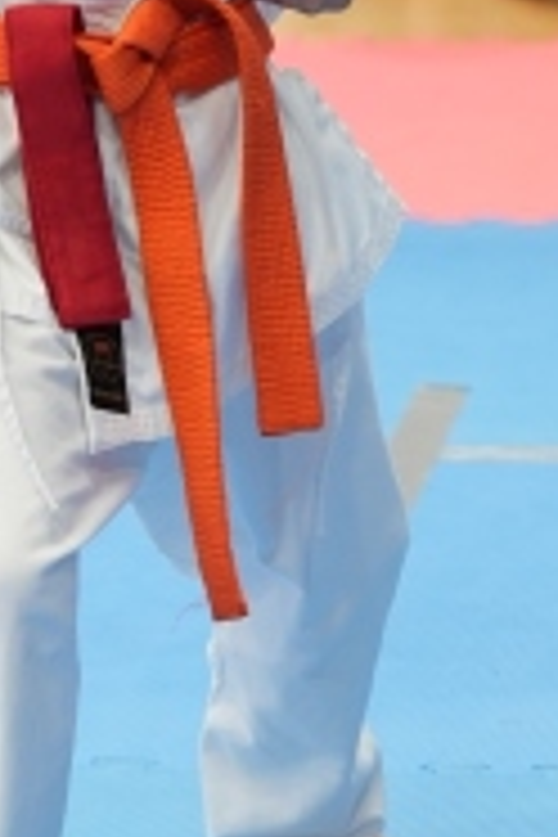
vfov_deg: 6.1
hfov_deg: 4.1
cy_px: 256
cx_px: -14
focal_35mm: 338
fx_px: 7858
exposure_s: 1/160
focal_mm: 105
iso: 800
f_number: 4.5
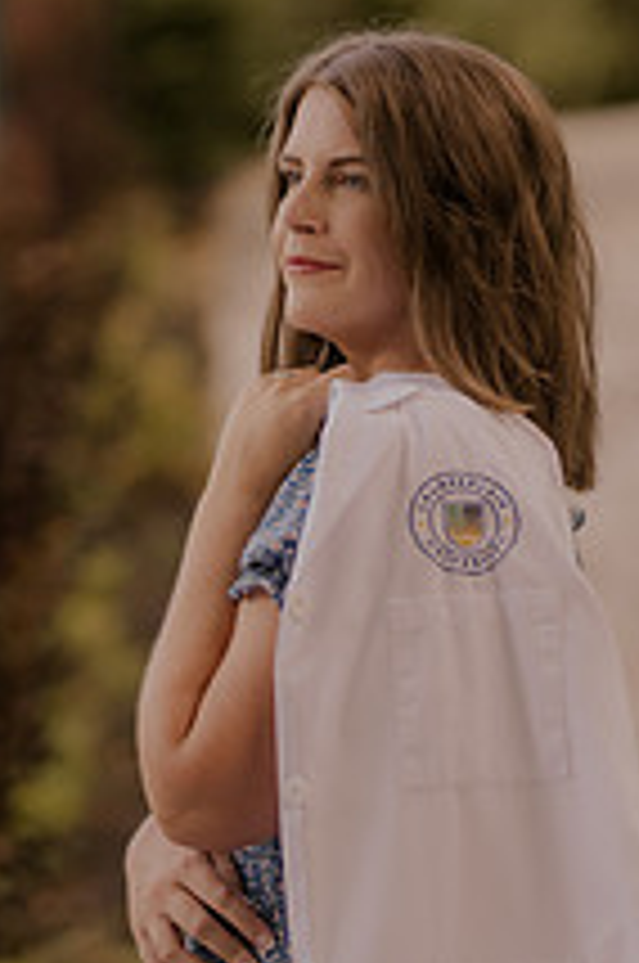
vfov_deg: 11.5
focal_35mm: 179
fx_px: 4781
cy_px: 166
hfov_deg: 7.6
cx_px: 306
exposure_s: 1/200
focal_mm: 85
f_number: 1.8
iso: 200
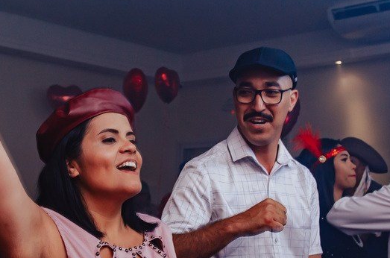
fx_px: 670
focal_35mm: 62
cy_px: 179
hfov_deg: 32.4
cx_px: 160
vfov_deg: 21.7
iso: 320
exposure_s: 1/60
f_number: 2.8
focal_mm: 18
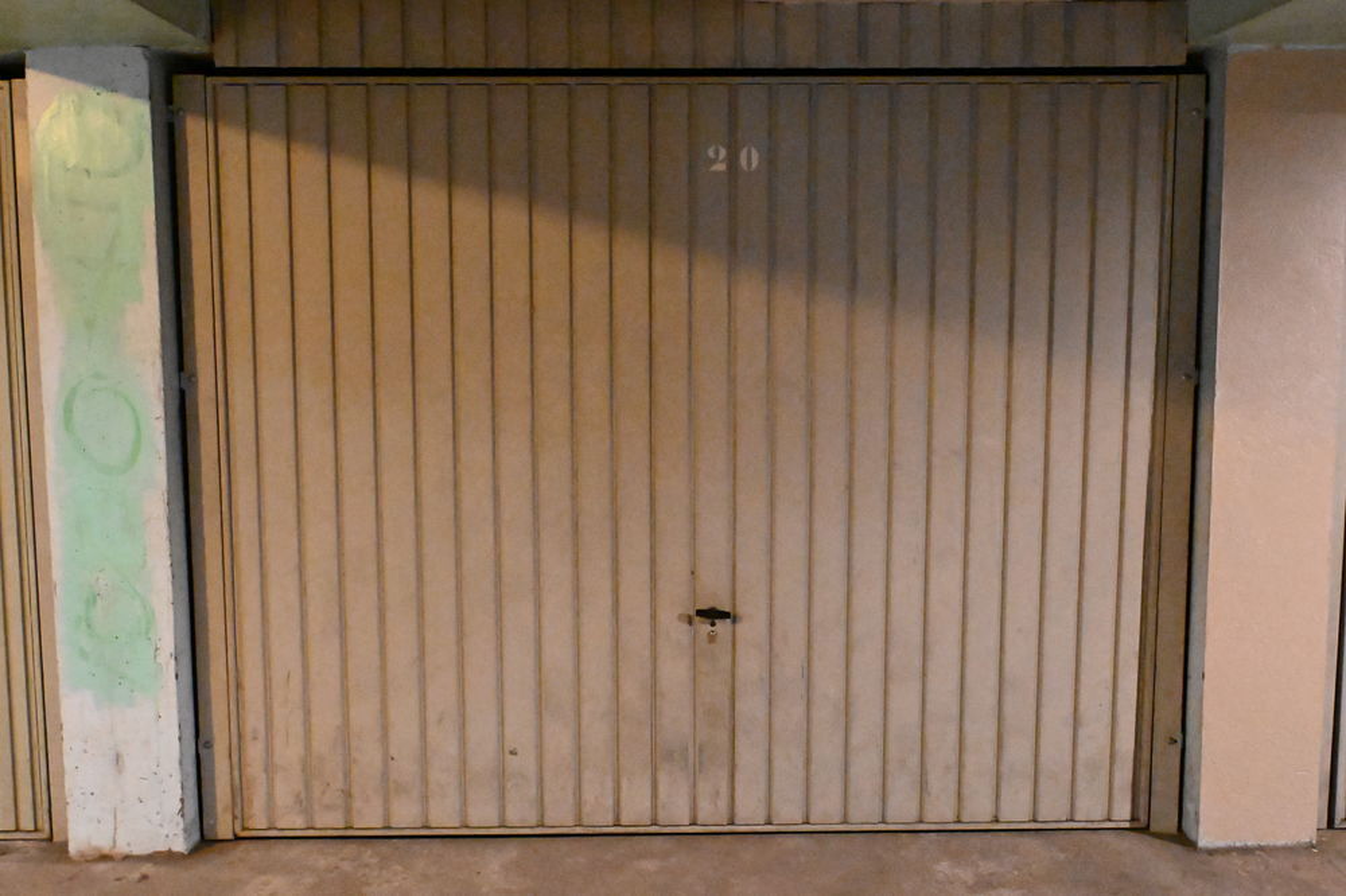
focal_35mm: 36
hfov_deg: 53.1
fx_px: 1345
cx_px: 673
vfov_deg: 36.8
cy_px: 448
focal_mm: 24
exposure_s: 1/60
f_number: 2.8
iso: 20000
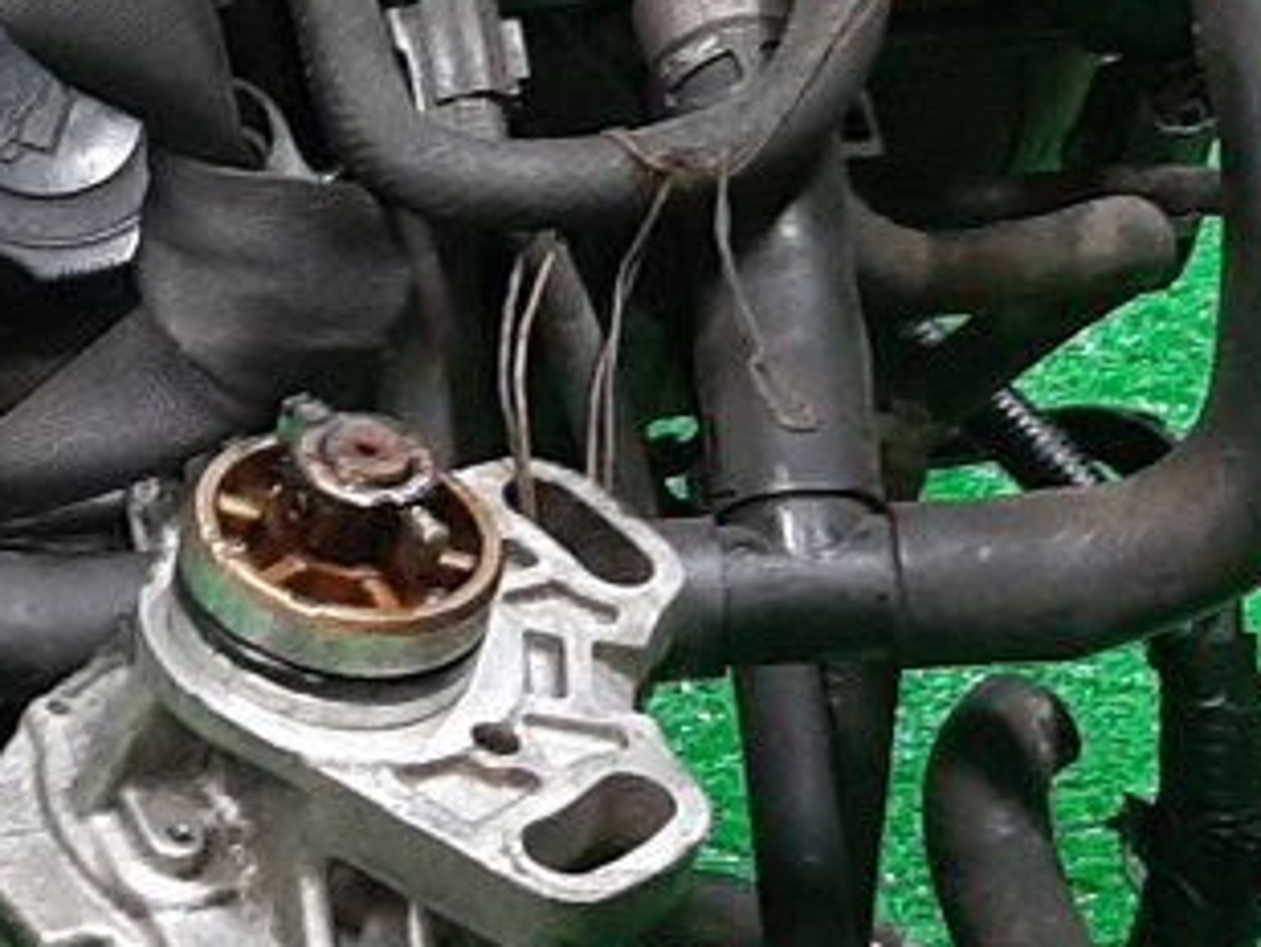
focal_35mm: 121
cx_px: -314
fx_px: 4410
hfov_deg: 15.6
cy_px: 518
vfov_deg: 12.3
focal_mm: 3.93
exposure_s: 1/50
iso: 184
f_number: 1.7
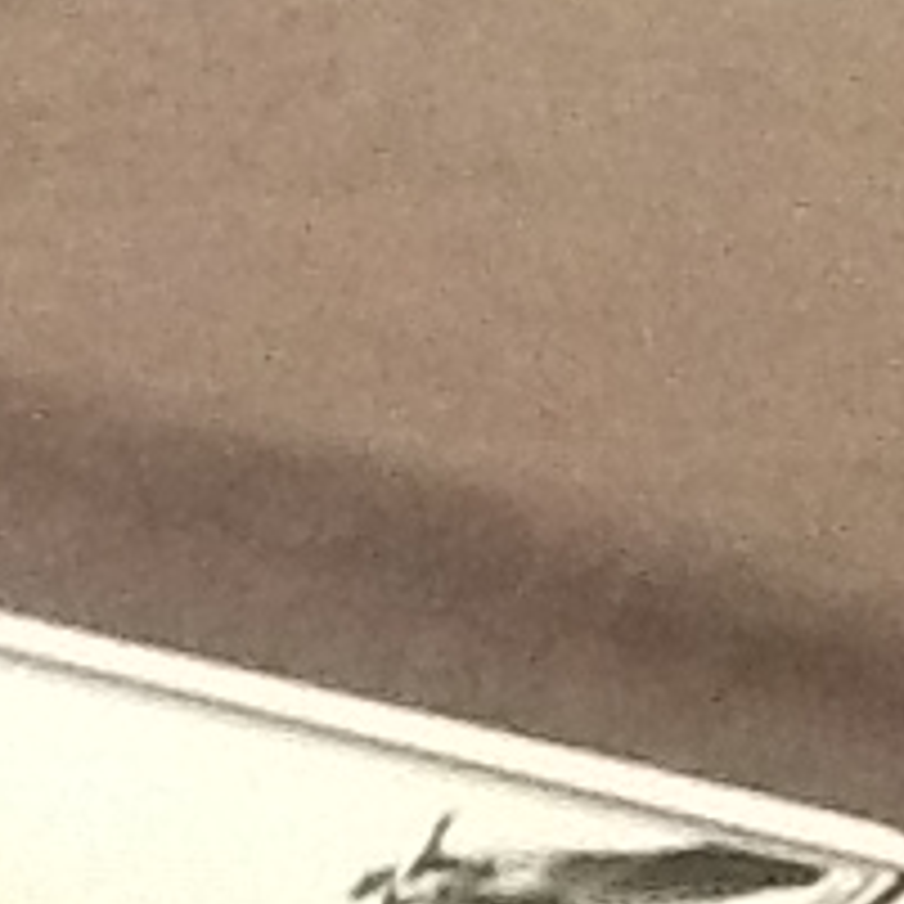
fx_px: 5496
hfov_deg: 9.0
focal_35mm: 186
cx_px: -670
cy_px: 1030
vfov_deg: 9.3
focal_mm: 2.03
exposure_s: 1/30
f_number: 2.4
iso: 400
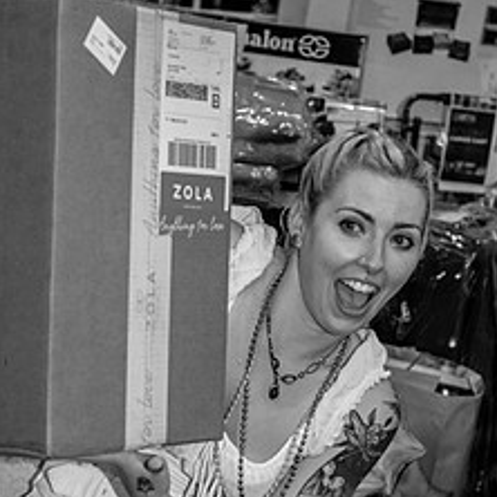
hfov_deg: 17.4
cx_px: 244
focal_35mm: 100
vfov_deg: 17.4
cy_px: 300
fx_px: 1624
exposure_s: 1/200
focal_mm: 58
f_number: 4
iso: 640
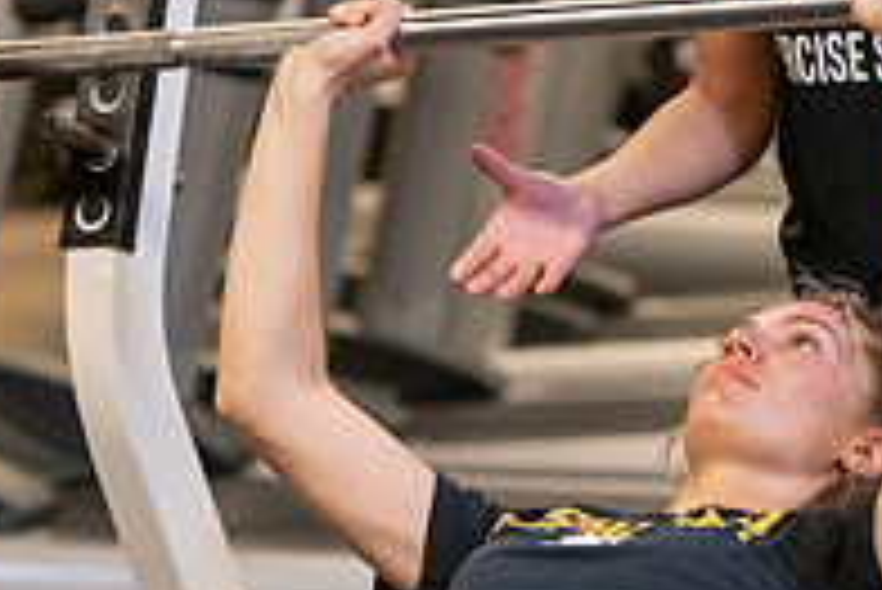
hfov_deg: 6.9
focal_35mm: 296
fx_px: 7257
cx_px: 734
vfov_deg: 4.6
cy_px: 155
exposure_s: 1/200
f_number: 3.2
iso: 1000
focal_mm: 100
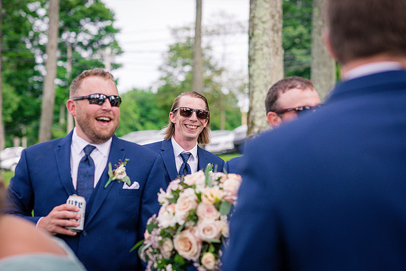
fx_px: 959
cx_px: 203
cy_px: 136
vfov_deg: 16.1
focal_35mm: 85
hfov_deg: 23.9
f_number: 3.2
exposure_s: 1/2500
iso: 500
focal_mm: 85
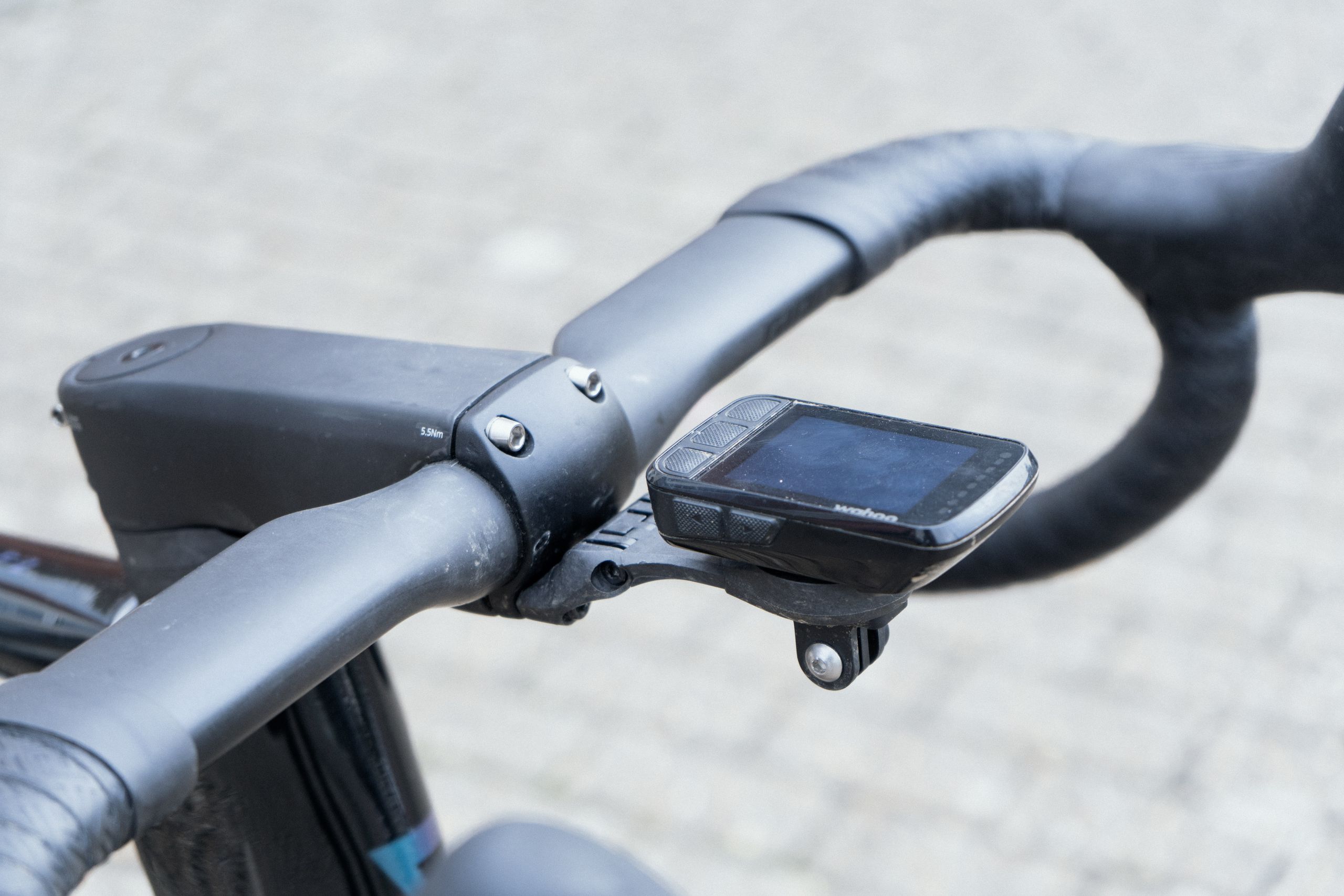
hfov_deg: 28.8
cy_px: 448
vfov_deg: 19.5
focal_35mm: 70
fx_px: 2613
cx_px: 672
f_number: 5.6
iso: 320
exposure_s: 1/80
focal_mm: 70
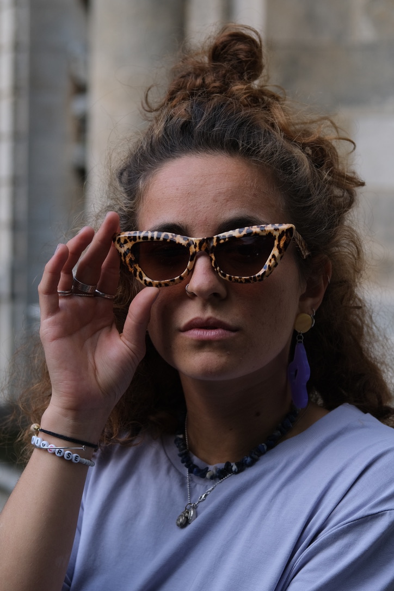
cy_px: 296
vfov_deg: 27.0
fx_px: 1231
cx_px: 197
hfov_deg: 18.2
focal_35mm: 75
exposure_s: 1/500
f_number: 4
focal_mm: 50
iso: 320
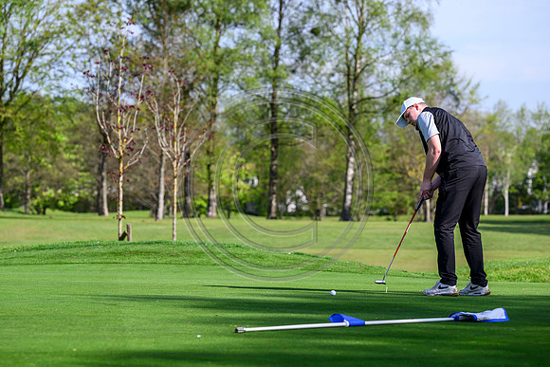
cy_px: 184
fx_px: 2216
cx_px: 275
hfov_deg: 14.2
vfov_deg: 9.5
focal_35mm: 145
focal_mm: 145
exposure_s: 1/1600
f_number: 5
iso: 500
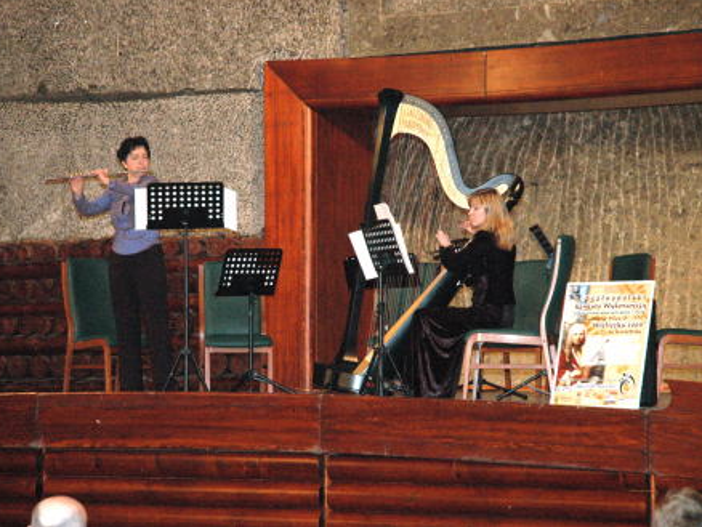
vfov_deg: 12.9
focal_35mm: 115
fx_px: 2333
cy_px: 263
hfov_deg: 17.1
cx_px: 324
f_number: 4.5
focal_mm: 70
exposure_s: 1/60
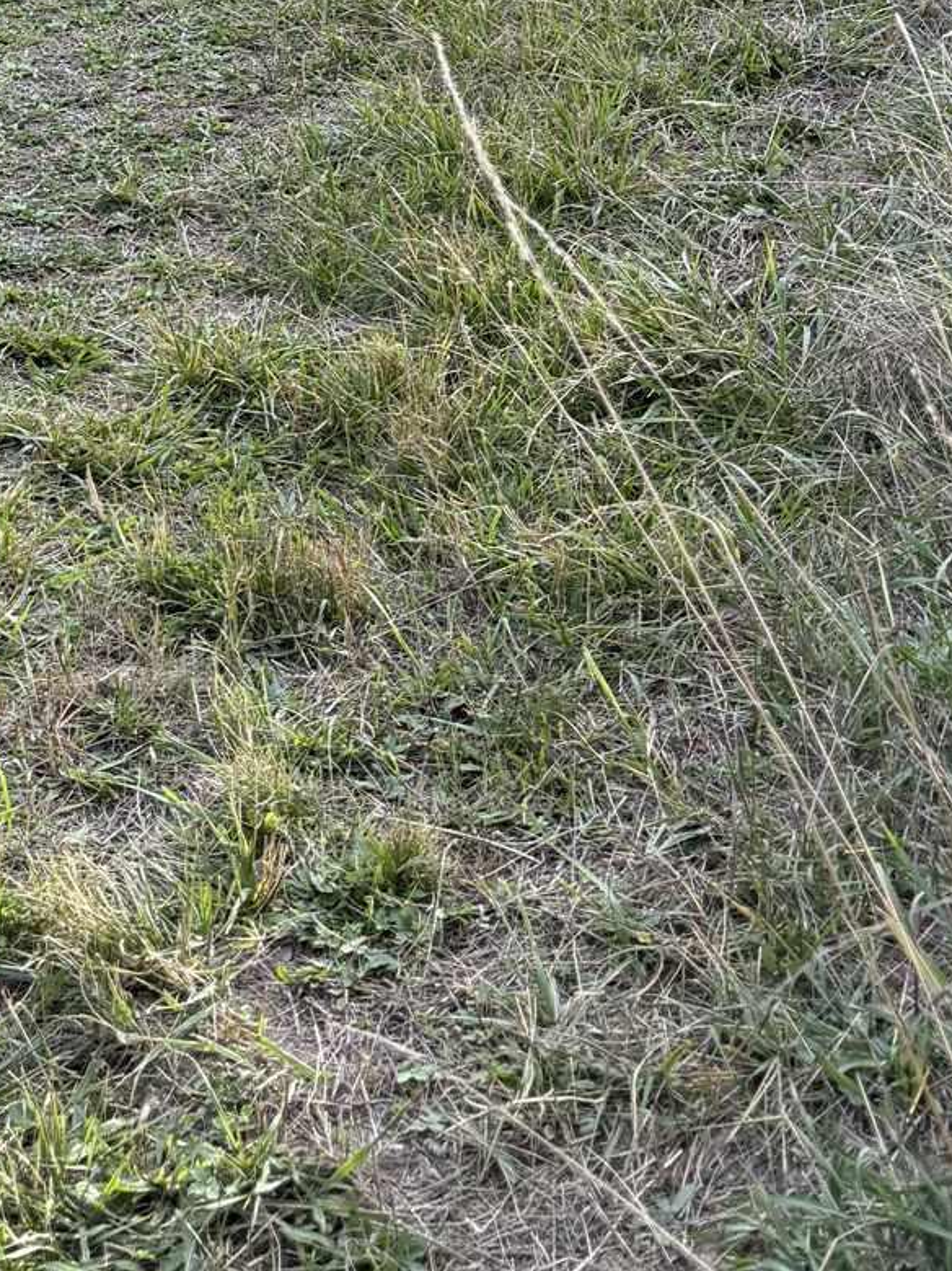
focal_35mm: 71
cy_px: -372
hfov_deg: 20.3
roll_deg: +0.1
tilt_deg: -5.5
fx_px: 2604
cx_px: 111
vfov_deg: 24.1
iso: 100
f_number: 1.78
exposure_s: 1/532
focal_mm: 6.76
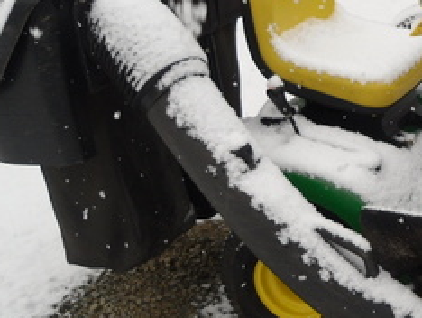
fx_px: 964
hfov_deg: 23.4
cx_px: 442
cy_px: 161
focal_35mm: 79
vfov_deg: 18.7
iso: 80
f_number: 2.8
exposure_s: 1/346
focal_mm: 6
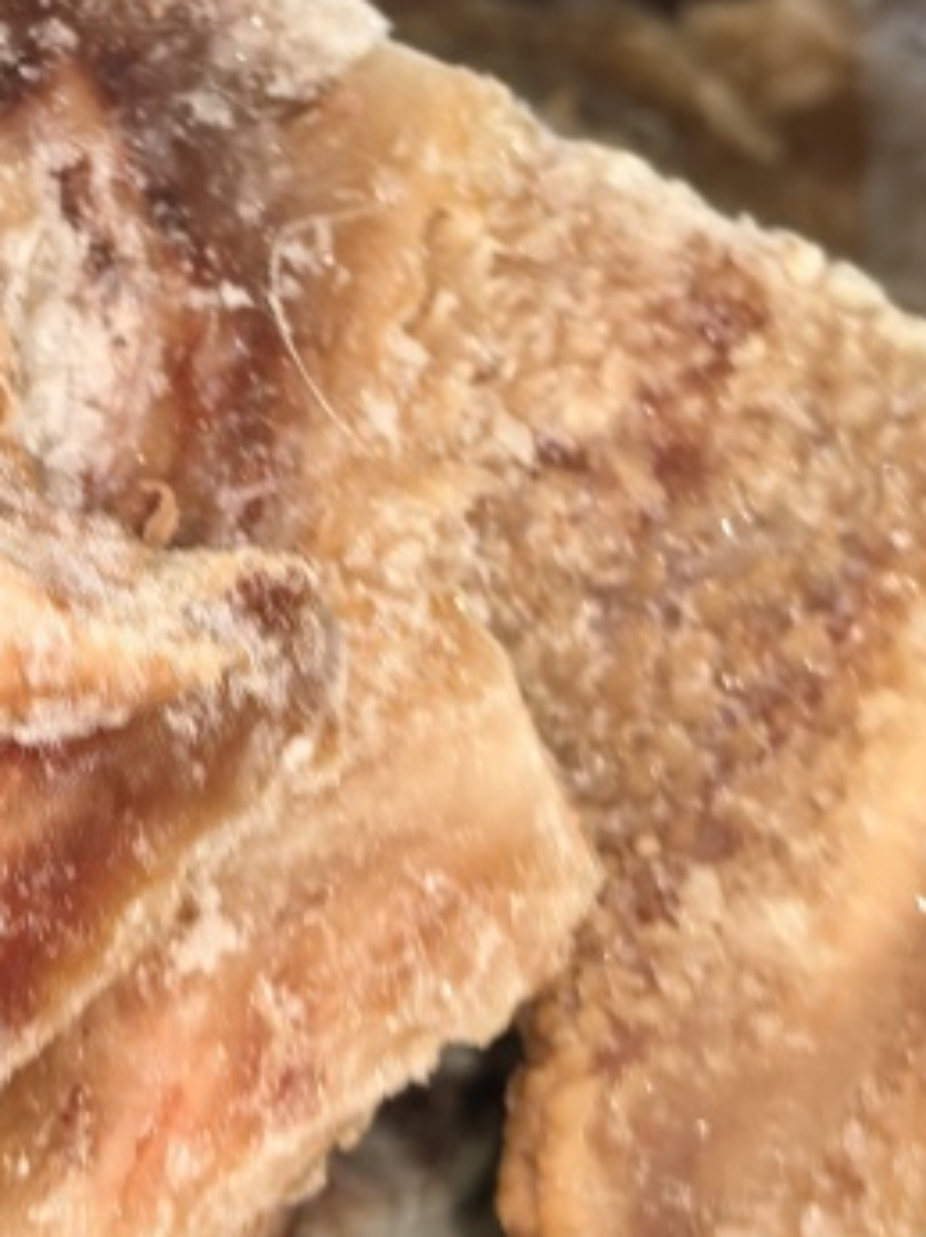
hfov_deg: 19.3
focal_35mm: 74
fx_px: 2643
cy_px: 266
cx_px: -21
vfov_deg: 25.9
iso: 400
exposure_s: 1/33.3
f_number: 2
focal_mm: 6.98
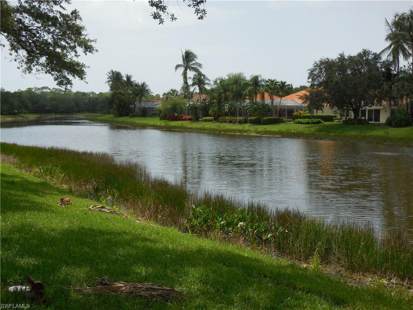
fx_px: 549
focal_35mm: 46
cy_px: 155
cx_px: 206
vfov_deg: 31.5
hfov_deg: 41.2
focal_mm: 8.2
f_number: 3.8
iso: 125
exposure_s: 1/1250
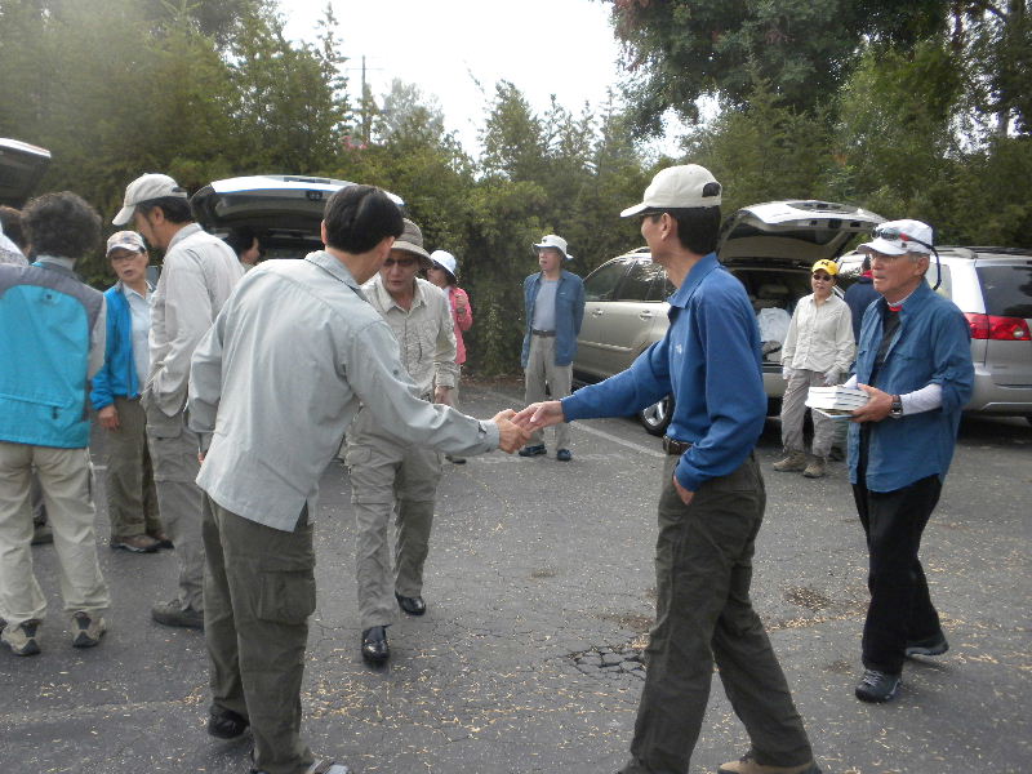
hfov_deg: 50.1
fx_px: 1103
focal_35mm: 37
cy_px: 387
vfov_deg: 38.7
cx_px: 516
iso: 321
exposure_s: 1/500
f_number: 3.5
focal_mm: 6.6
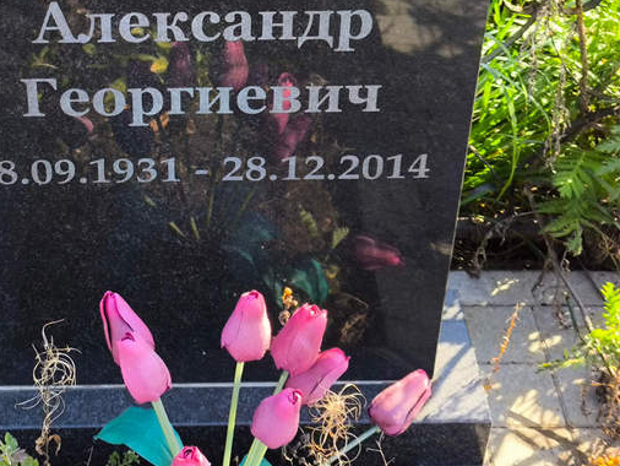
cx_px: 170
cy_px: 147
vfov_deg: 18.6
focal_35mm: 79
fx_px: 1416
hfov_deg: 24.5
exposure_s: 1/213
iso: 50
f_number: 1.7
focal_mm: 4.71
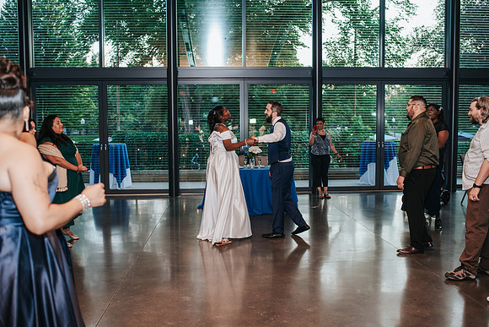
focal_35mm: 36
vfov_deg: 37.2
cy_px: 164
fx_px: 484
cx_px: 244
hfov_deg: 53.6
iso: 450
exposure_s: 1/160
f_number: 2.8
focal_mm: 35
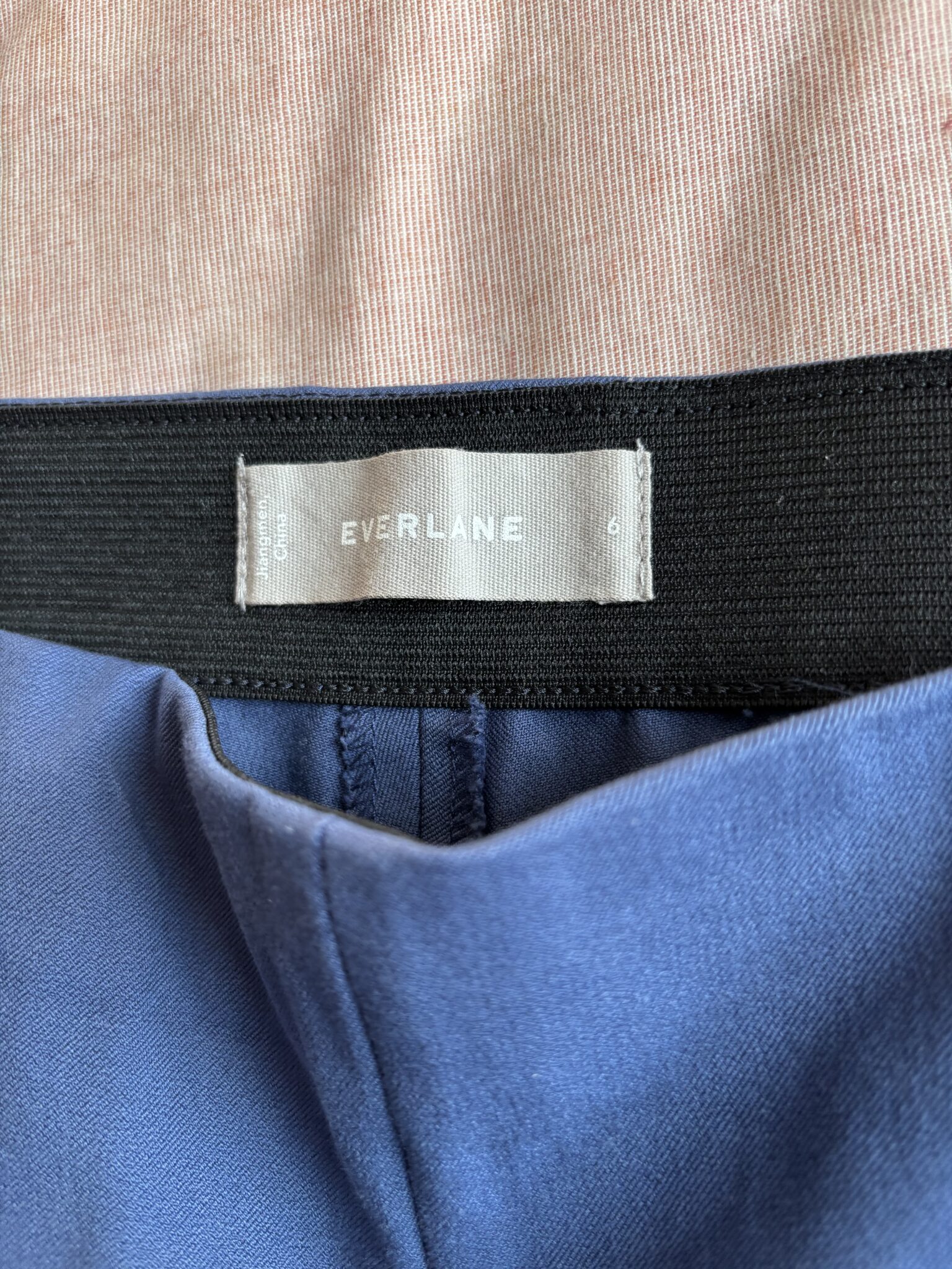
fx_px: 953
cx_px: 476
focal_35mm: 26
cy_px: 634
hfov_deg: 53.1
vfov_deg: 67.3
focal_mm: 5.96
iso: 40
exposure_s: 1/227
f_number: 1.6
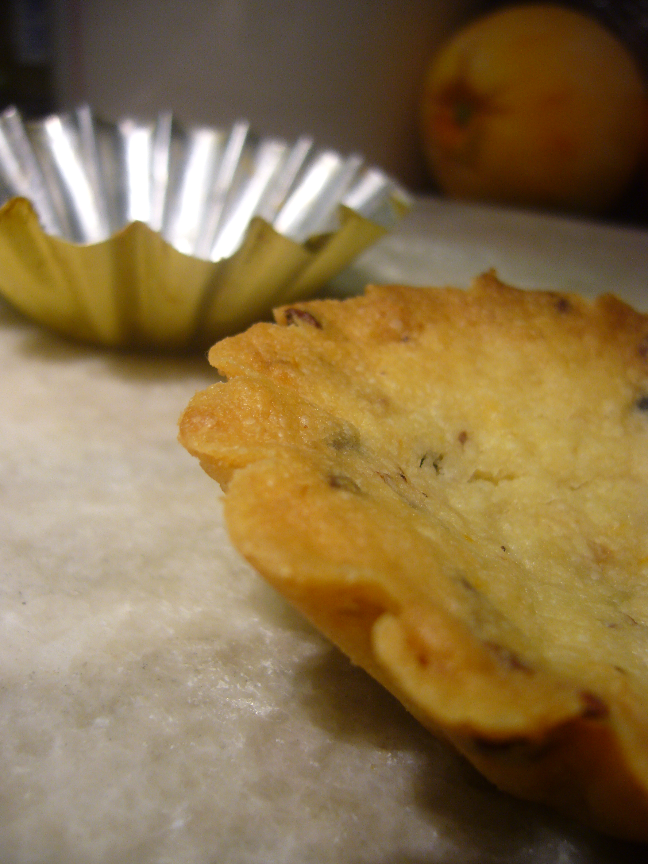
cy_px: 432
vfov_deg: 52.6
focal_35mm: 35
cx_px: 324
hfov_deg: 40.7
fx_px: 874
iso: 100
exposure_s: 1/20
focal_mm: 5.8
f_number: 2.8
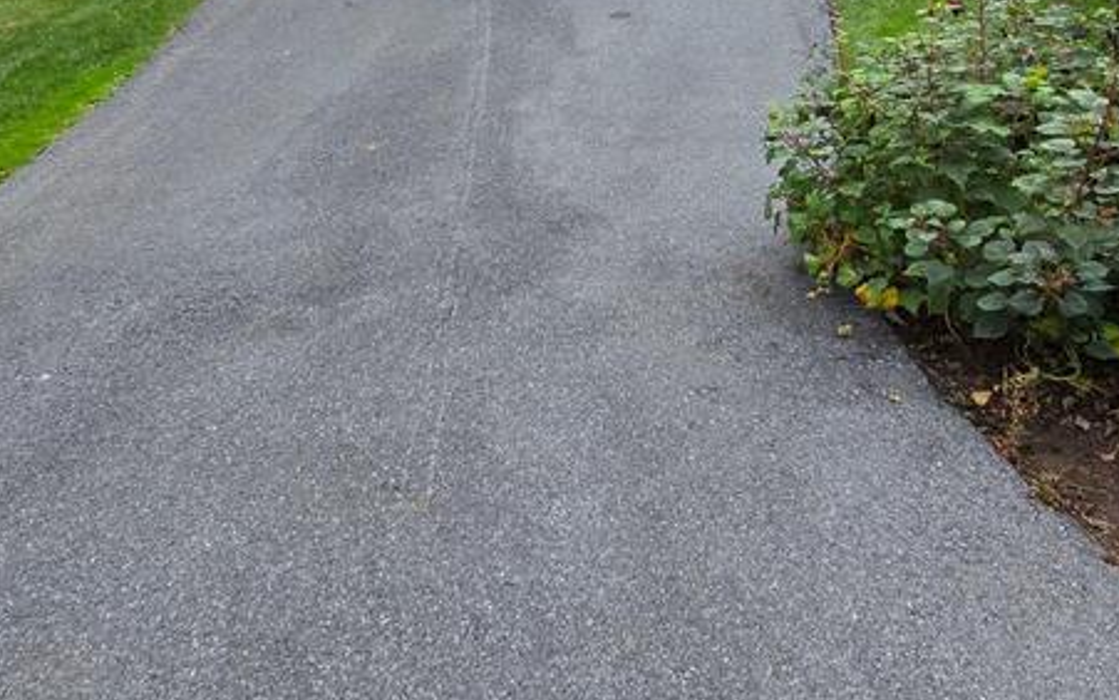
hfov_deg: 58.0
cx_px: 623
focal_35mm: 33
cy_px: 117
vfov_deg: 36.7
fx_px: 1007
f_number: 2.2
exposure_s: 1/2000
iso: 125
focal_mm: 2.2
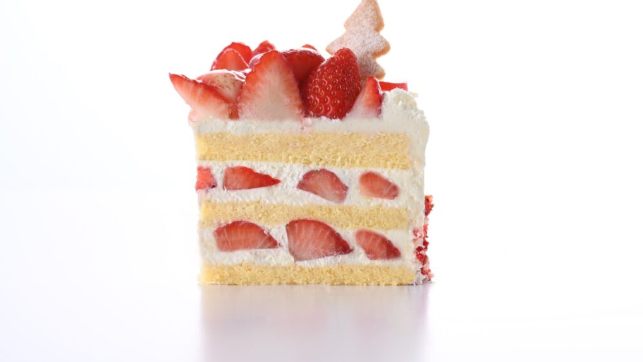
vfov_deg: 7.7
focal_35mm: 158
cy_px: 159
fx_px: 2694
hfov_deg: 13.6
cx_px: 321
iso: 100
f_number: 11
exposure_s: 1/125
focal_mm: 150
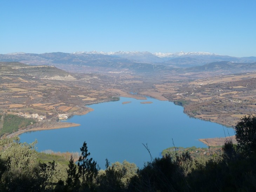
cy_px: 96
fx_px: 370
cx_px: 128
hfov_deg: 38.2
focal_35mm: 50
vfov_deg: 29.1
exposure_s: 1/400
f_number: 7.1
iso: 160
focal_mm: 9
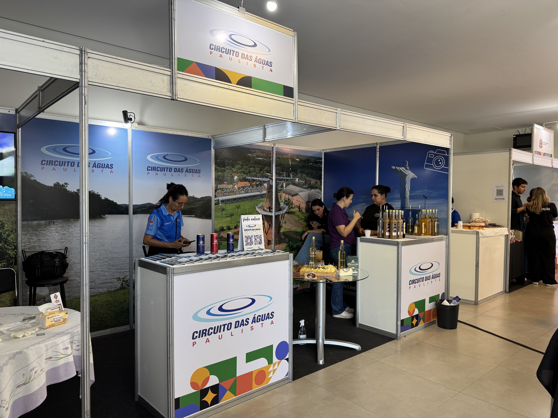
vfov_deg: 56.8
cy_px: 209
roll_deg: -0.4
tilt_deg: -2.2
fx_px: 387
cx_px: 279
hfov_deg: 71.6
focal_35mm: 24
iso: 125
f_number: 1.78
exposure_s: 1/60
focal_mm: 6.76
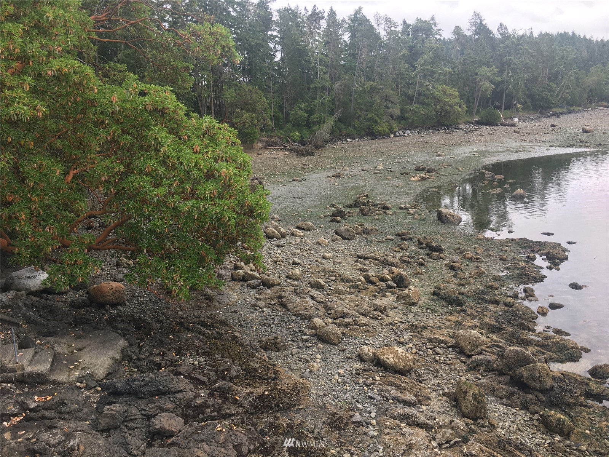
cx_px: 304
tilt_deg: -11.7
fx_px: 510
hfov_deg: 61.7
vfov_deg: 48.2
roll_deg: +3.7
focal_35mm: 29
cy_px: 228
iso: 25
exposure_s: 1/194
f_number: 2.2
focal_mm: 4.15
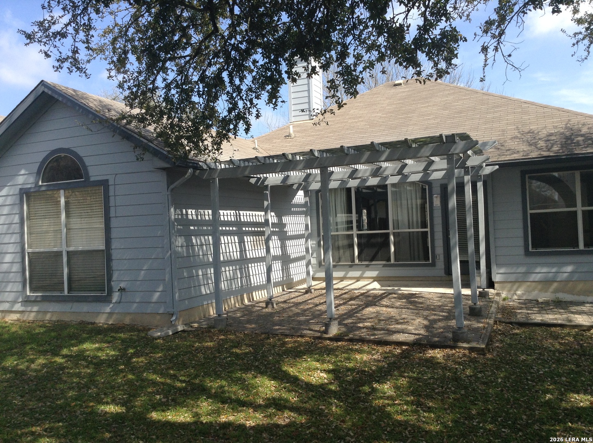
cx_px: 296
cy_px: 222
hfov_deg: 55.4
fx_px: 564
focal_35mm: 33
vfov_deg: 42.8
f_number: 2.4
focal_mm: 3.3
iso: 25
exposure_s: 1/698
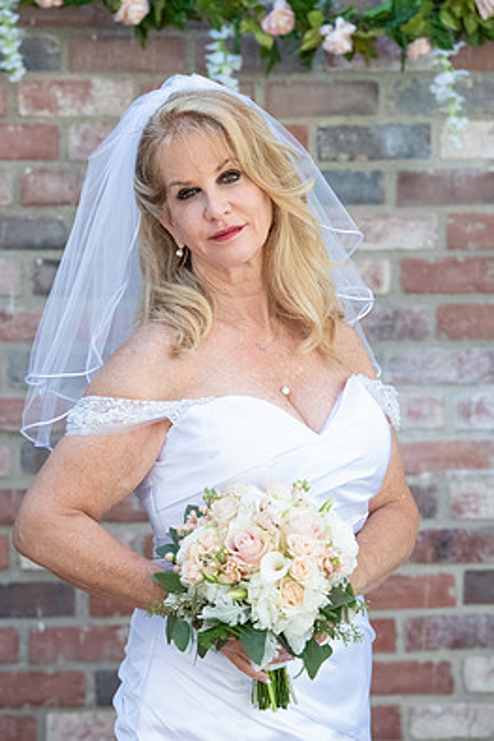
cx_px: 229
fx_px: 3523
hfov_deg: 8.0
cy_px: 385
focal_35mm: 171
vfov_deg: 12.0
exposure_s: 1/1000
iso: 1250
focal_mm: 150
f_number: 5
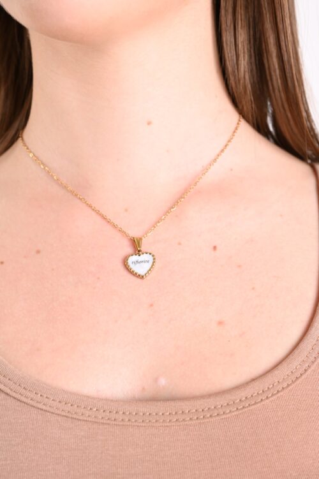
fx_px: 772
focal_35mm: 58
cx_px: 160
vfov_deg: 34.5
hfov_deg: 23.4
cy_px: 240
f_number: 9
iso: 125
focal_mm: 58
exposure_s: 1/125
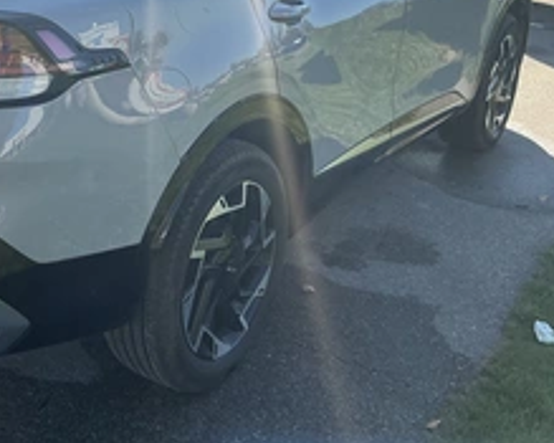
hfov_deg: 35.4
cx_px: 68
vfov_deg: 29.6
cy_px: 99
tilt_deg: -14.3
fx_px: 819
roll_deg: +1.5
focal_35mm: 50
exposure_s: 1/759
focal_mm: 3
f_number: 1.8
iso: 25
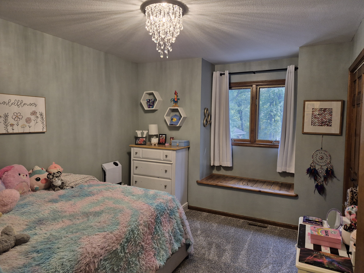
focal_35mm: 23
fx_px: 242
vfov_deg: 58.9
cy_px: 136
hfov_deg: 73.9
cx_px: 182
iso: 320
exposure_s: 1/120
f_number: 1.8
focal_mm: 5.4
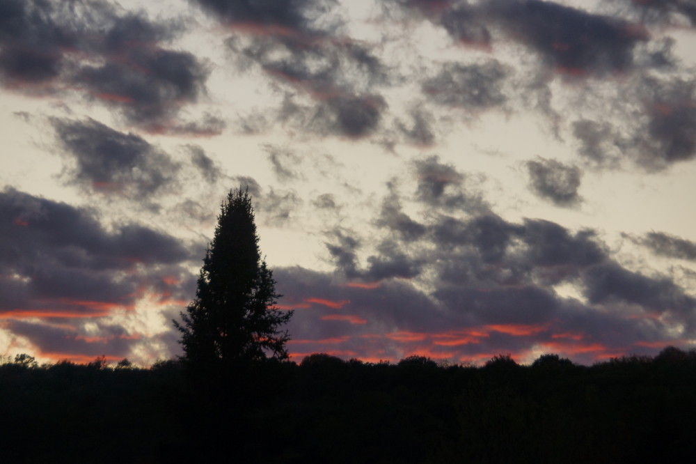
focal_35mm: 165
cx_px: 348
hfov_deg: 12.5
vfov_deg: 8.3
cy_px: 232
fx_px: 3189
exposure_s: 1/200
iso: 400
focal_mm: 110
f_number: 5.6
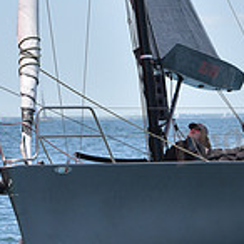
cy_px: 59
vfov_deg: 4.0
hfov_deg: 4.0
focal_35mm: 439
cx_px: 89
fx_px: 3501
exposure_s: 1/800
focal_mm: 130
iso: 400
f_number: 6.3
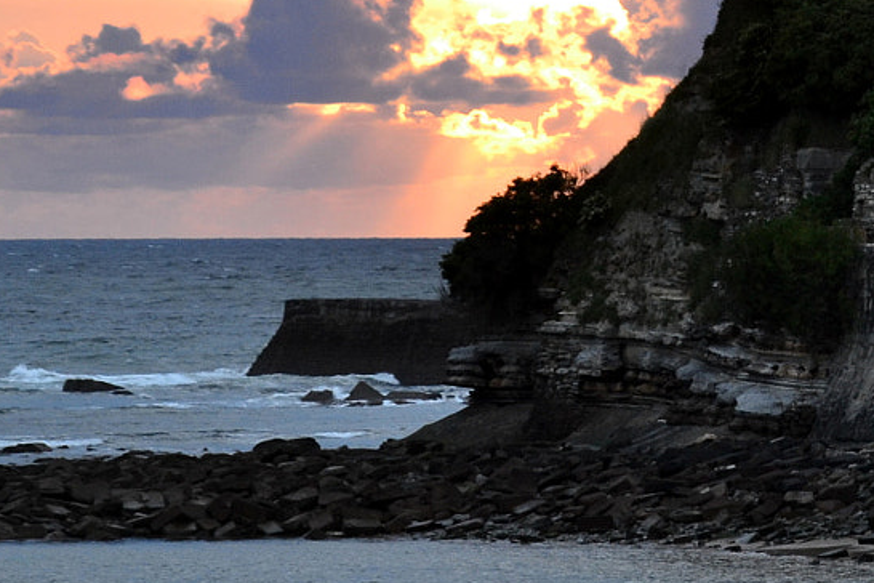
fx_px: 8327
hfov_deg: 6.0
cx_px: 888
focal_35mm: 343
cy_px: 125
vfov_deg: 4.0
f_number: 8
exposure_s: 1/60
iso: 400
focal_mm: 78
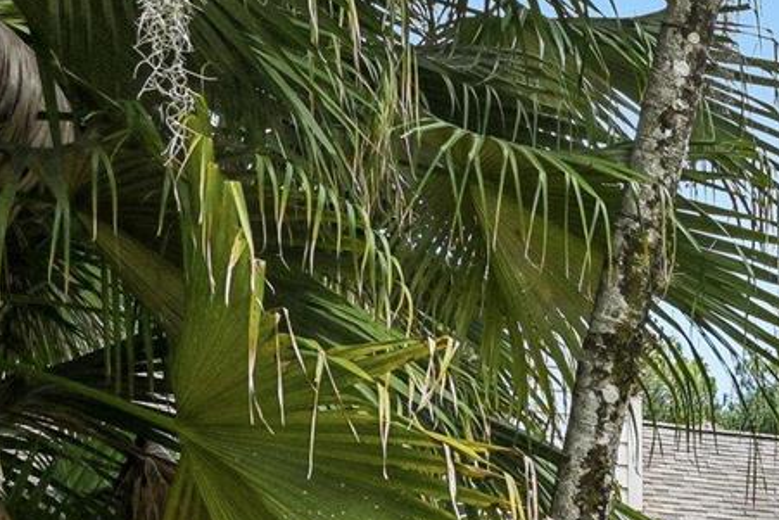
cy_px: 855
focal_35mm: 80
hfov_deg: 19.8
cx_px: 1340
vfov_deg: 15.4
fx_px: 1727
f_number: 8
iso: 800
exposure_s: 1/1600
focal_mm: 22.5
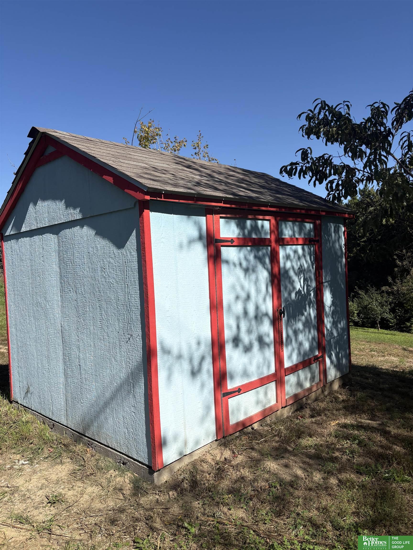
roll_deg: +3.0
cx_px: 206
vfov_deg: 67.3
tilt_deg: -1.5
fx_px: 414
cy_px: 275
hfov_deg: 53.1
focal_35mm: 26
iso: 50
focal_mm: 5.96
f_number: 1.6
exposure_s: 1/4608
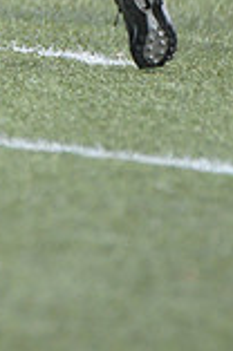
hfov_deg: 0.6
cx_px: -194
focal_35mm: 2222
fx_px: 21666
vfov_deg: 0.9
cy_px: -288
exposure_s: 1/3200
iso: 1600
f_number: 4
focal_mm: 400
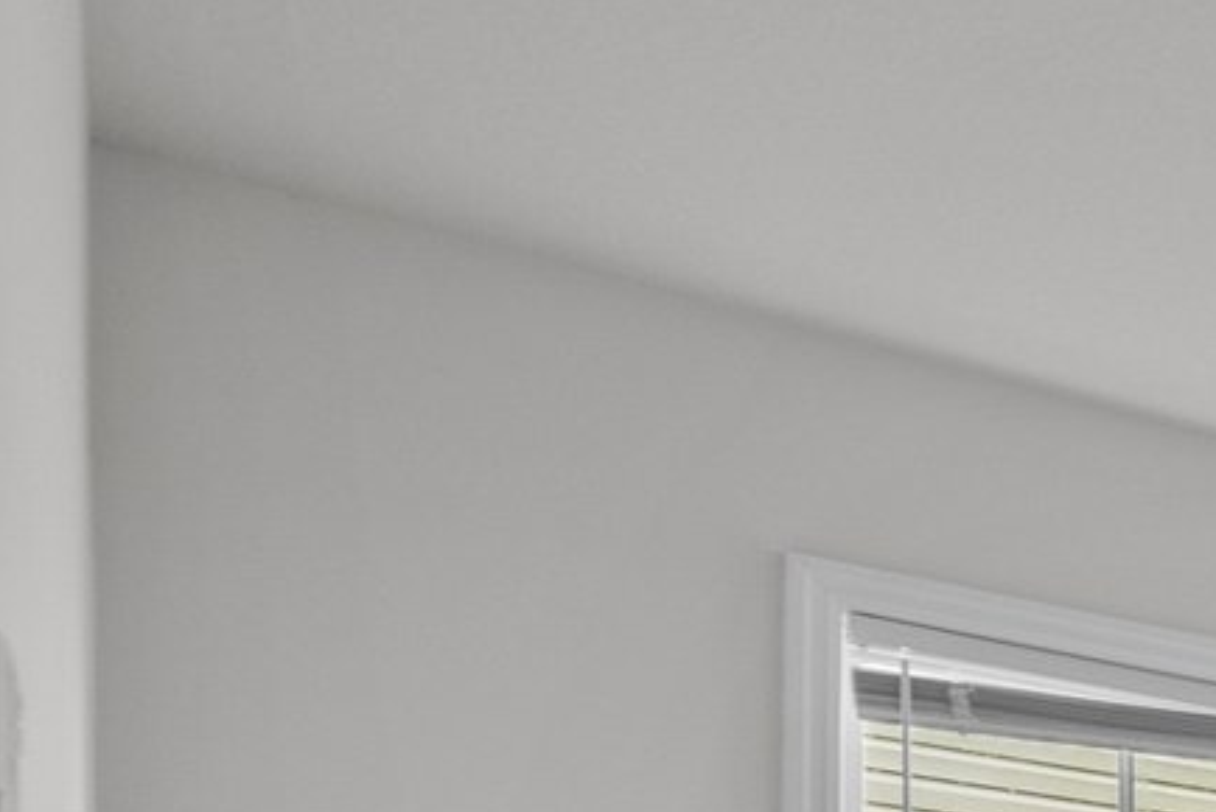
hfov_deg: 15.9
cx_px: 2819
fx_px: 2231
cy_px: 1415
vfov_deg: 17.3
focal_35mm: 66
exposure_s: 1/8
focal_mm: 14
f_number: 7.1
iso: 640
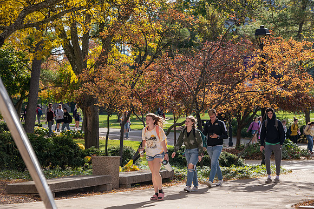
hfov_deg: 18.6
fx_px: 960
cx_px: 157
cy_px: 104
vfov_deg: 12.5
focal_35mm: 110
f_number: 5.6
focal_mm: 110
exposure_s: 1/400
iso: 200
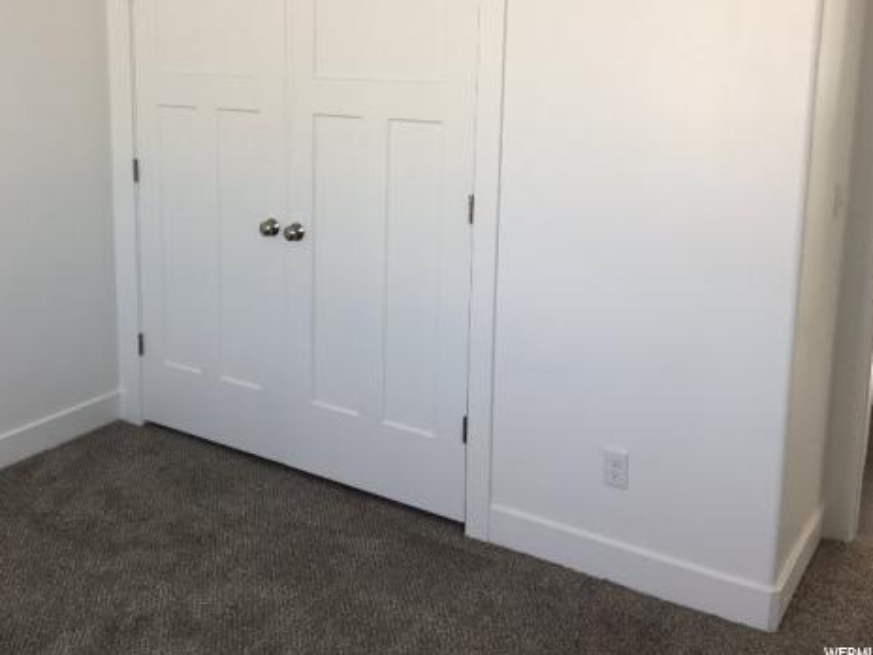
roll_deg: -0.3
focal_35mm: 40
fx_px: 1009
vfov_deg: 35.5
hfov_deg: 46.0
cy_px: 209
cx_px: 282
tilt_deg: -11.0
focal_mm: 4.15
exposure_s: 1/120
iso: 32
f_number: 2.2
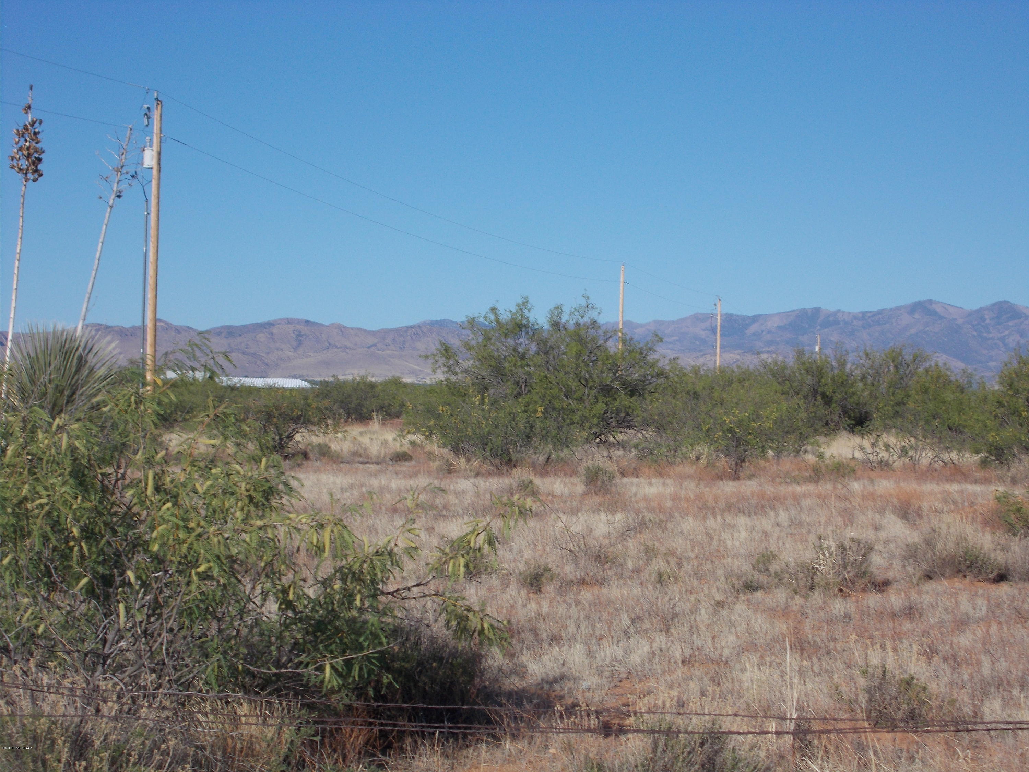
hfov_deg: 25.7
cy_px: 386
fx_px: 2259
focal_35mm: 76
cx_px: 514
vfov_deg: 19.4
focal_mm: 13.5
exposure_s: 1/100
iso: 80
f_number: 14.5
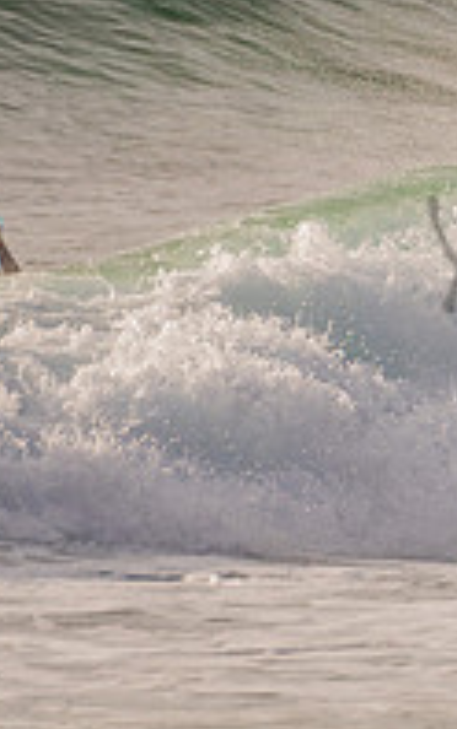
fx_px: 36474
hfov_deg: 0.7
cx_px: 781
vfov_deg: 1.1
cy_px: 202
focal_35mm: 1833
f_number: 5.6
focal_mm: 500
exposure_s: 1/2000
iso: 140
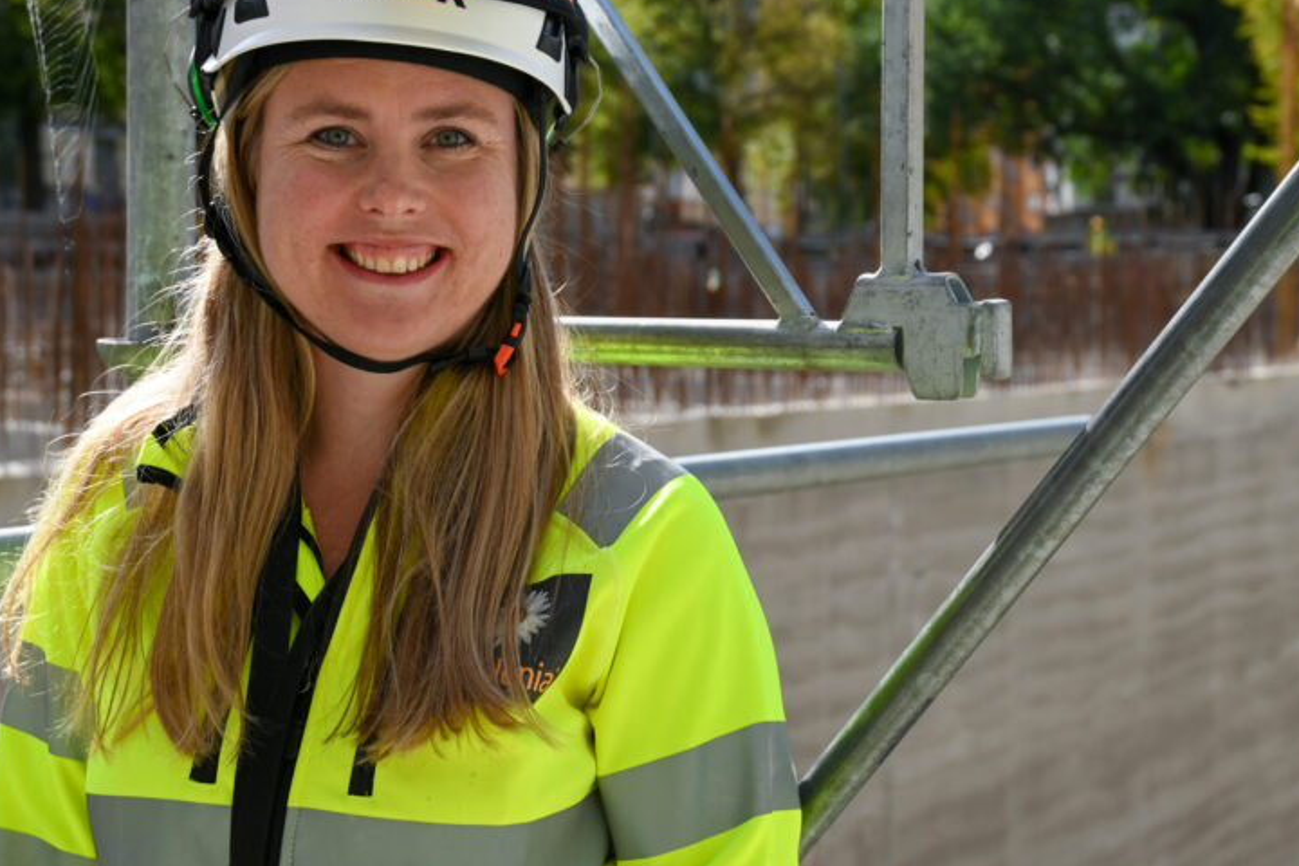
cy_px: 305
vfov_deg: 24.1
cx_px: 743
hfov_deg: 35.6
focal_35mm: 56
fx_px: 2021
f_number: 4
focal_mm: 28
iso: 200
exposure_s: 1/1000
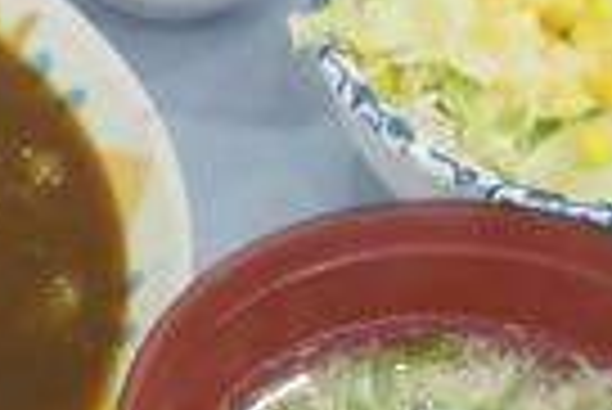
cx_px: 68
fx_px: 2144
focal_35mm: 126
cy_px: 322
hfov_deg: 16.1
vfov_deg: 10.9
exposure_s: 1/125
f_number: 2.8
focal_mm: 8.5
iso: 1600
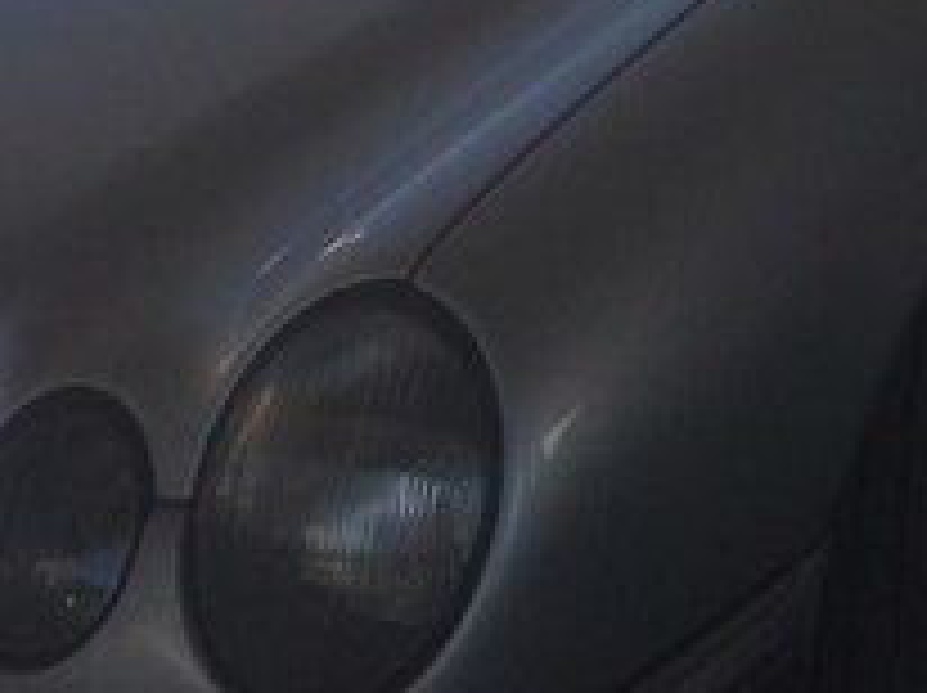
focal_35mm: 93
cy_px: -245
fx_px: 2488
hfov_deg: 20.5
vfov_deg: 15.0
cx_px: 909
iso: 32
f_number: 2.2
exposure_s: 1/838
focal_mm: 4.15
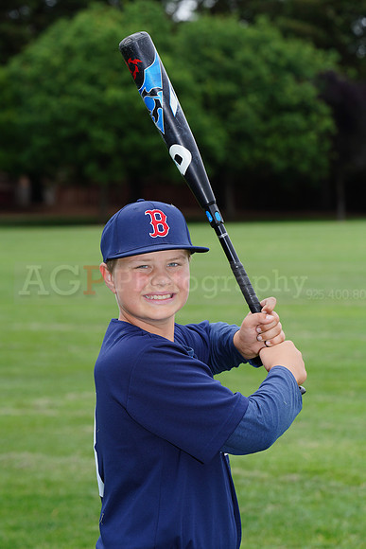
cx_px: 183
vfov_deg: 12.5
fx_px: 2499
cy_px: 274
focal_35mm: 164
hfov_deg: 8.4
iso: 200
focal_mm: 164
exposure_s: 1/200
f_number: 9
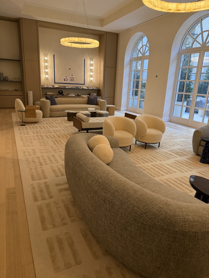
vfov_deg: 71.6
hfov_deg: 56.8
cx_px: 104
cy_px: 139
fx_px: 193
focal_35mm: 24
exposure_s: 1/120
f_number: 1.78
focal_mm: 6.76
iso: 320
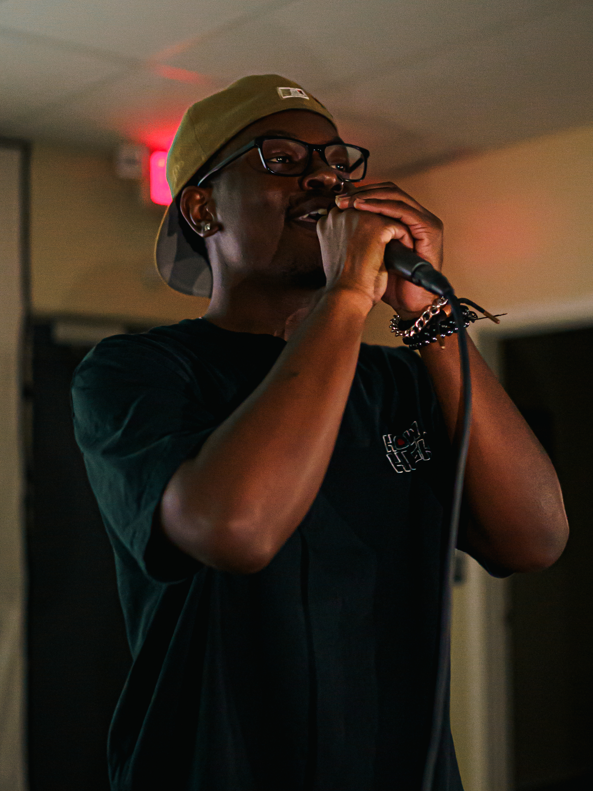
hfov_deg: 25.7
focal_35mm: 57
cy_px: 396
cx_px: 295
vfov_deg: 33.8
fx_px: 1302
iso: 6400
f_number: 1.4
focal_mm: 35
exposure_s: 1/320
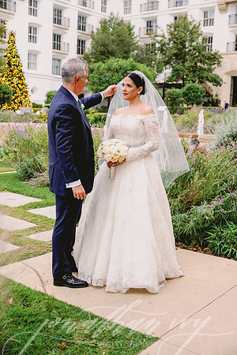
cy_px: 178
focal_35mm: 44
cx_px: 118
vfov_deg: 44.5
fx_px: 434
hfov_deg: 30.5
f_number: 3.2
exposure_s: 1/100
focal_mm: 44
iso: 160
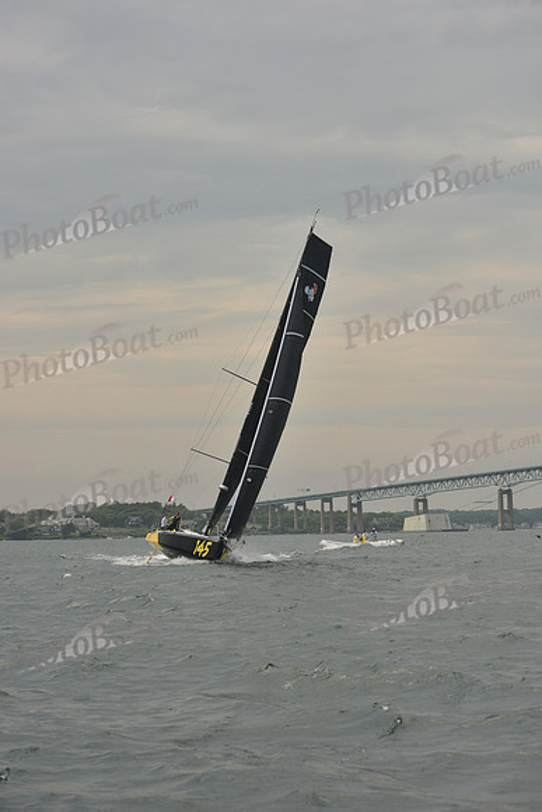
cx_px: 271
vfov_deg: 24.8
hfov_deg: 16.7
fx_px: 1851
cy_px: 406
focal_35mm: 82
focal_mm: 82
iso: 250
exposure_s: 1/500
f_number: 6.3
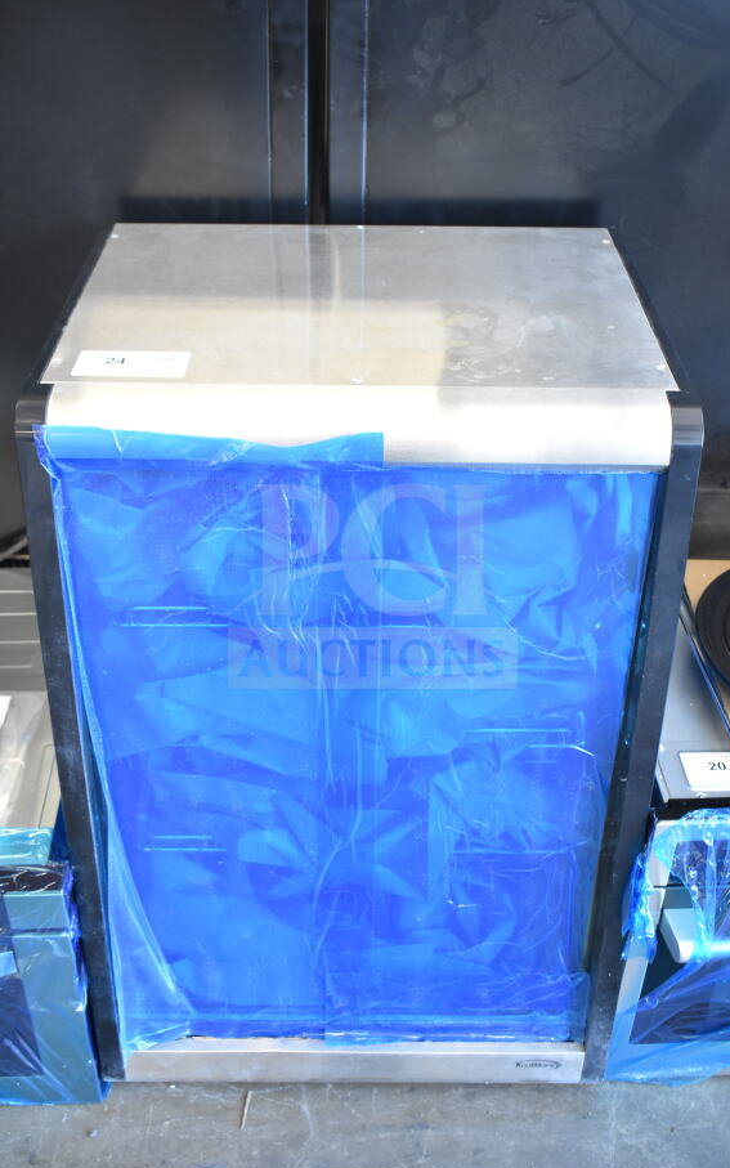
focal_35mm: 39
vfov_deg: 50.9
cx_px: 372
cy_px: 586
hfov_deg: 33.2
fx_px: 1226
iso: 1600
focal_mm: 25
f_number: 4
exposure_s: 1/40
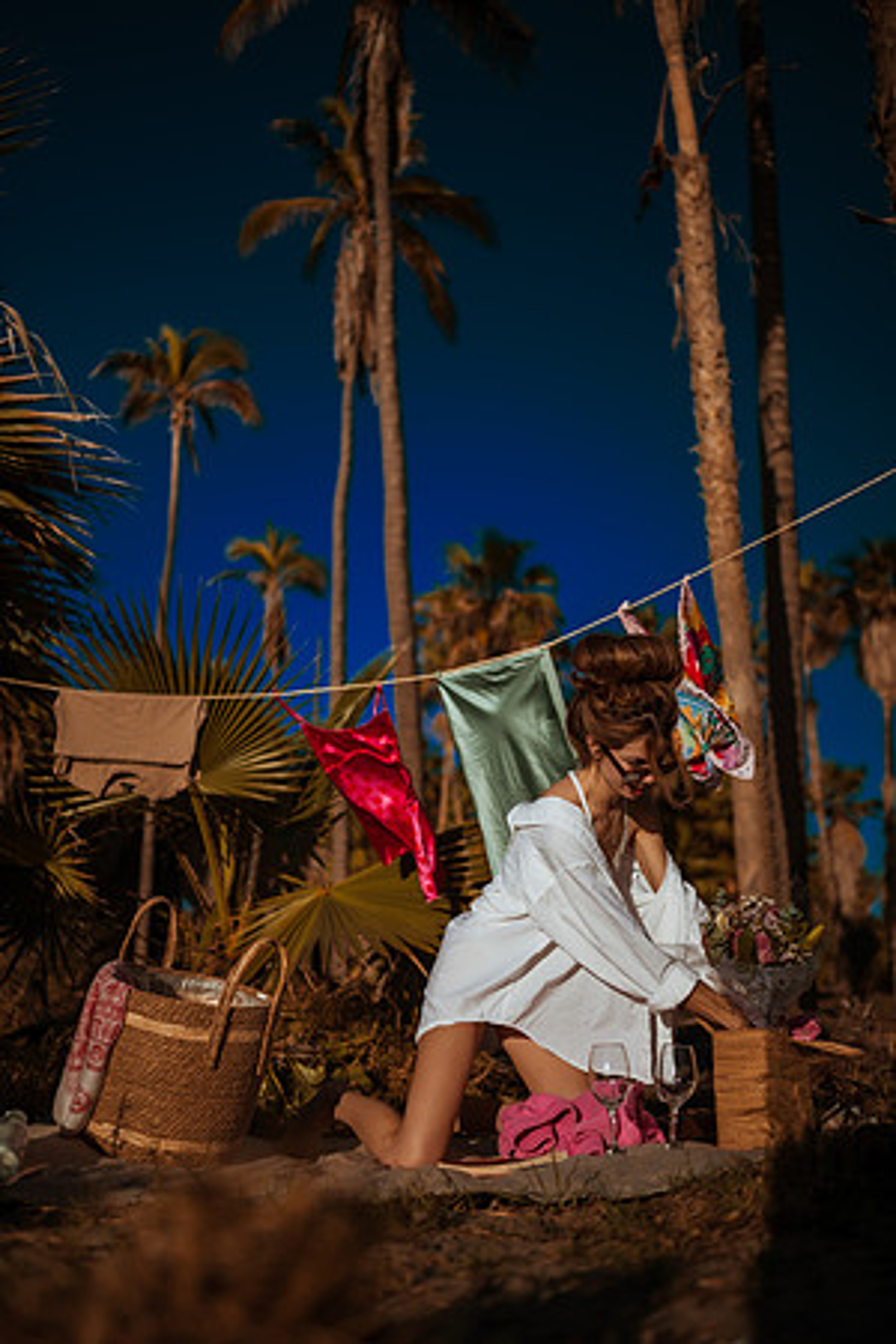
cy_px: 672
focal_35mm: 35
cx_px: 448
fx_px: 1307
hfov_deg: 37.9
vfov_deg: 54.4
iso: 50
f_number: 1.8
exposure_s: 1/5000
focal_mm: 35
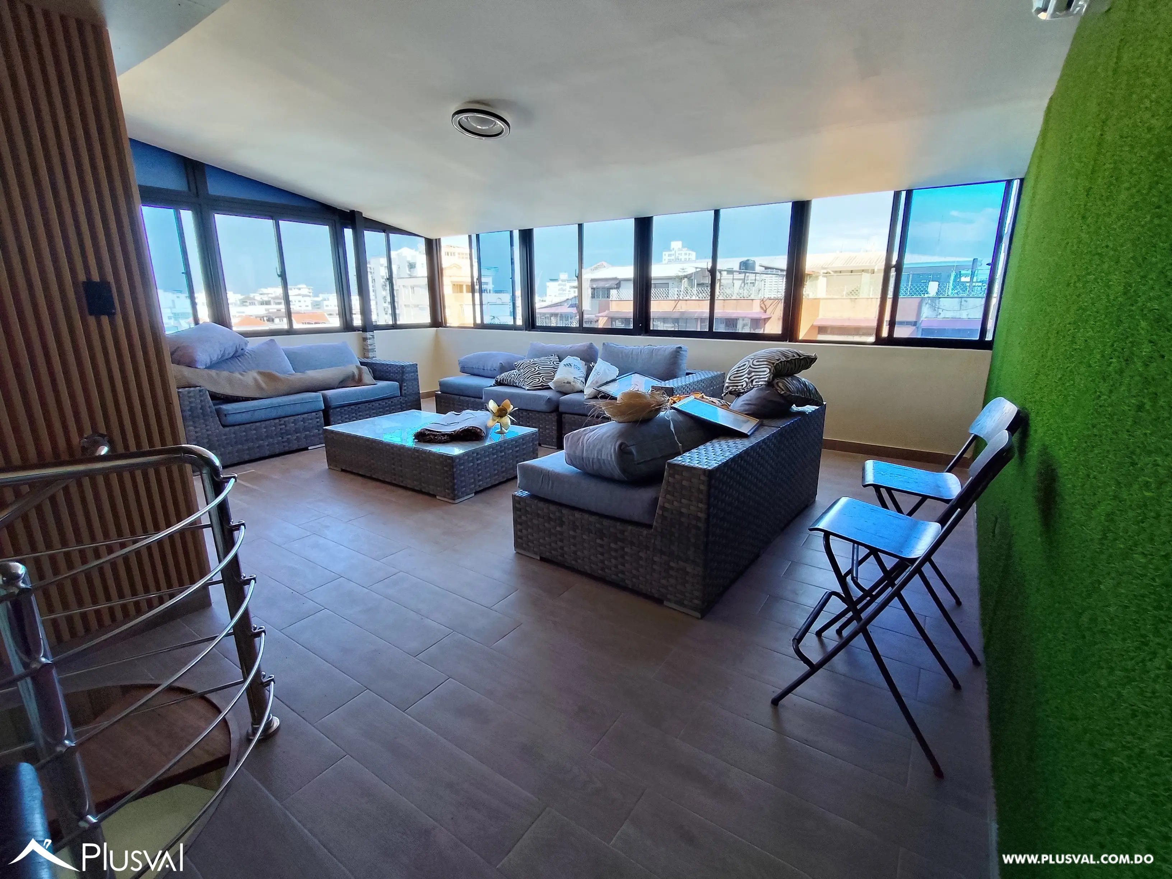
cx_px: 586
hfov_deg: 94.5
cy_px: 440
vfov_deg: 78.1
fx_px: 542
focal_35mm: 16
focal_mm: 1.67
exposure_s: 1/109
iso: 50
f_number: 2.2
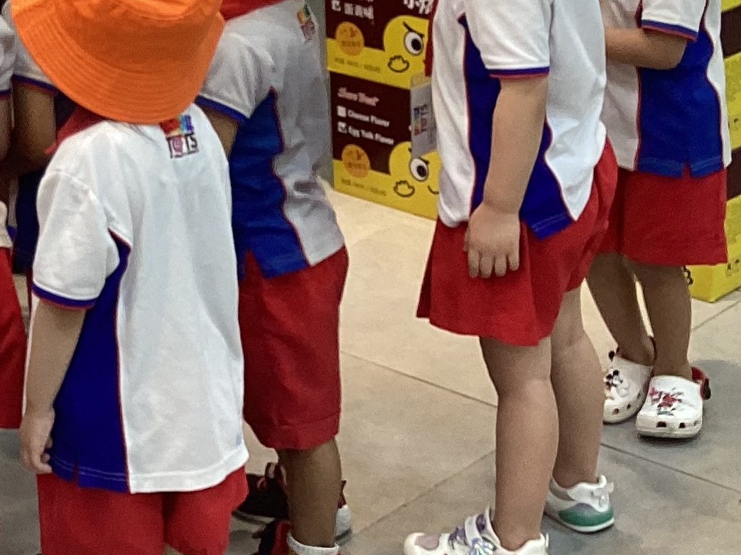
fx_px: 2076
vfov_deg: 14.6
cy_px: -145
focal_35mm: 97
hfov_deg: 19.3
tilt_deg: -10.9
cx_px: -101
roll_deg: +3.9
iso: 50
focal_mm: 3.3
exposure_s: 1/50
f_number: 2.4
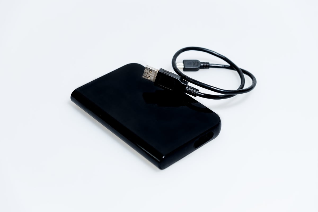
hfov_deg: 26.0
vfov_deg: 17.5
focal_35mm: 78
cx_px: 159
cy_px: 106
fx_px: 689
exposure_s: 1/50
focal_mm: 78
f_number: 5.6
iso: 100
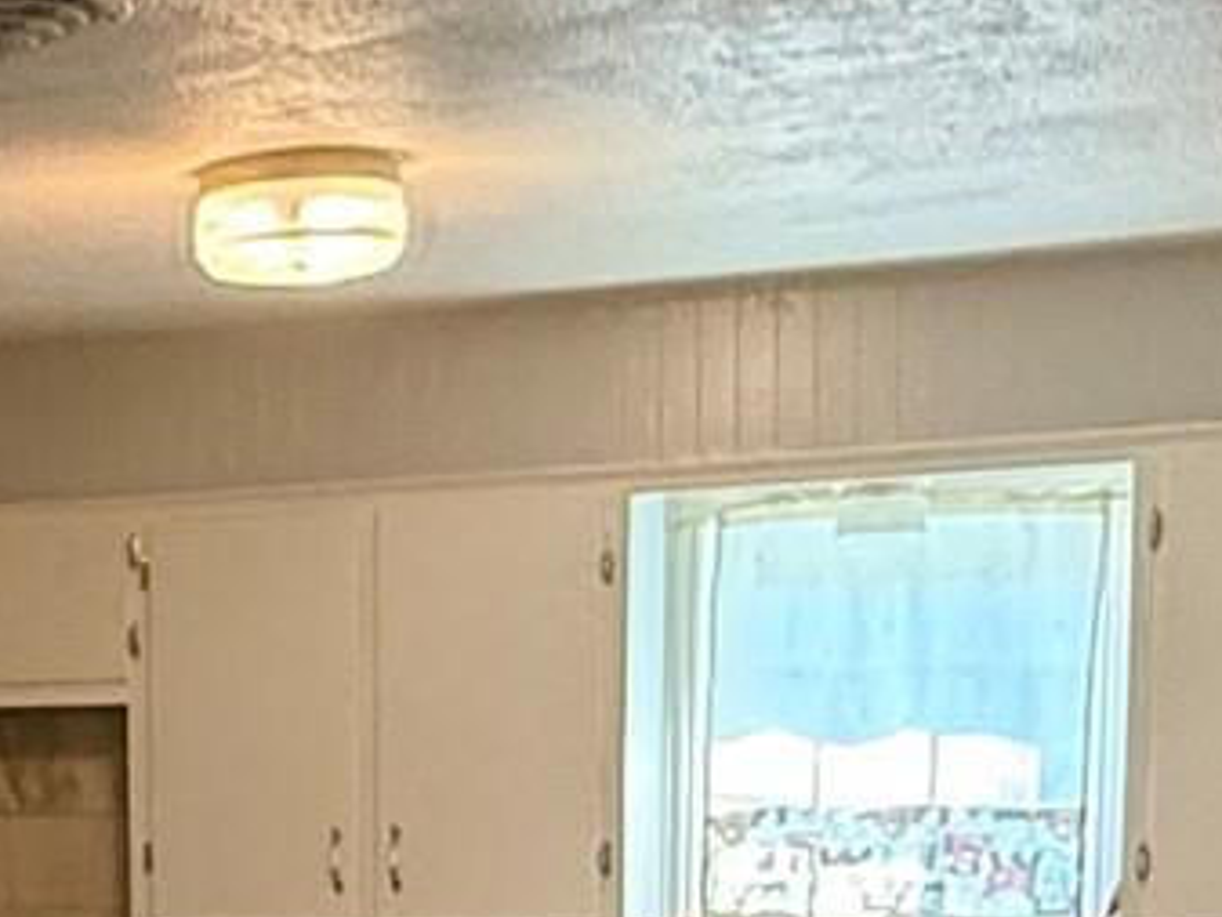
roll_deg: +0.9
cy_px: 1171
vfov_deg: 16.5
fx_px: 3002
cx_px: -91
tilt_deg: -8.4
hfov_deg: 21.9
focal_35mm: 85
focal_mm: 2.22
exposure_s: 1/60
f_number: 2.2
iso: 400
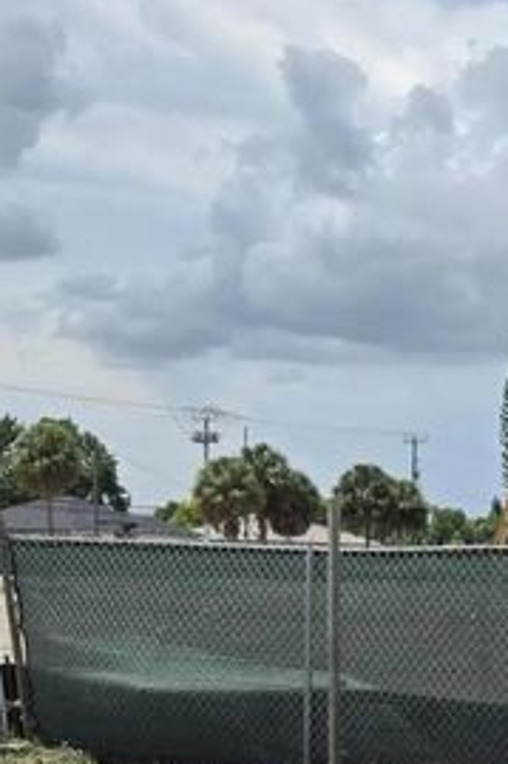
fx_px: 1611
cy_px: 700
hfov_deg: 17.0
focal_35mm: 76
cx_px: 630
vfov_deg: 25.7
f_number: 1.8
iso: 25
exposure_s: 1/2352
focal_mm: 5.4
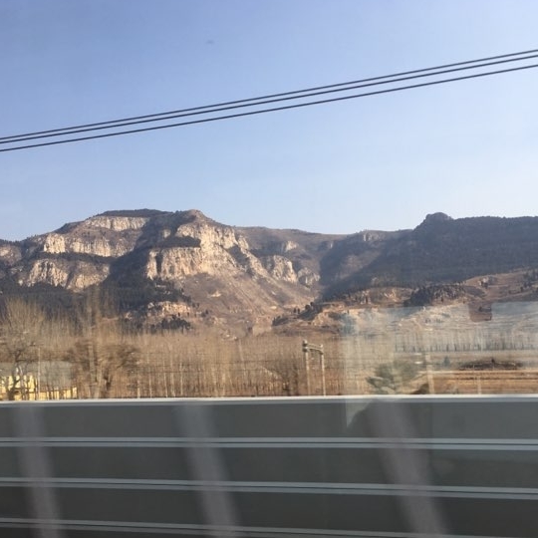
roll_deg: -0.2
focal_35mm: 38
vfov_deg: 43.8
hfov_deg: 43.8
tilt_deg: +11.9
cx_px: 235
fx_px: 668
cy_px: 285
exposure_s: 1/262
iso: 25
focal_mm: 4.15
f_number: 2.2
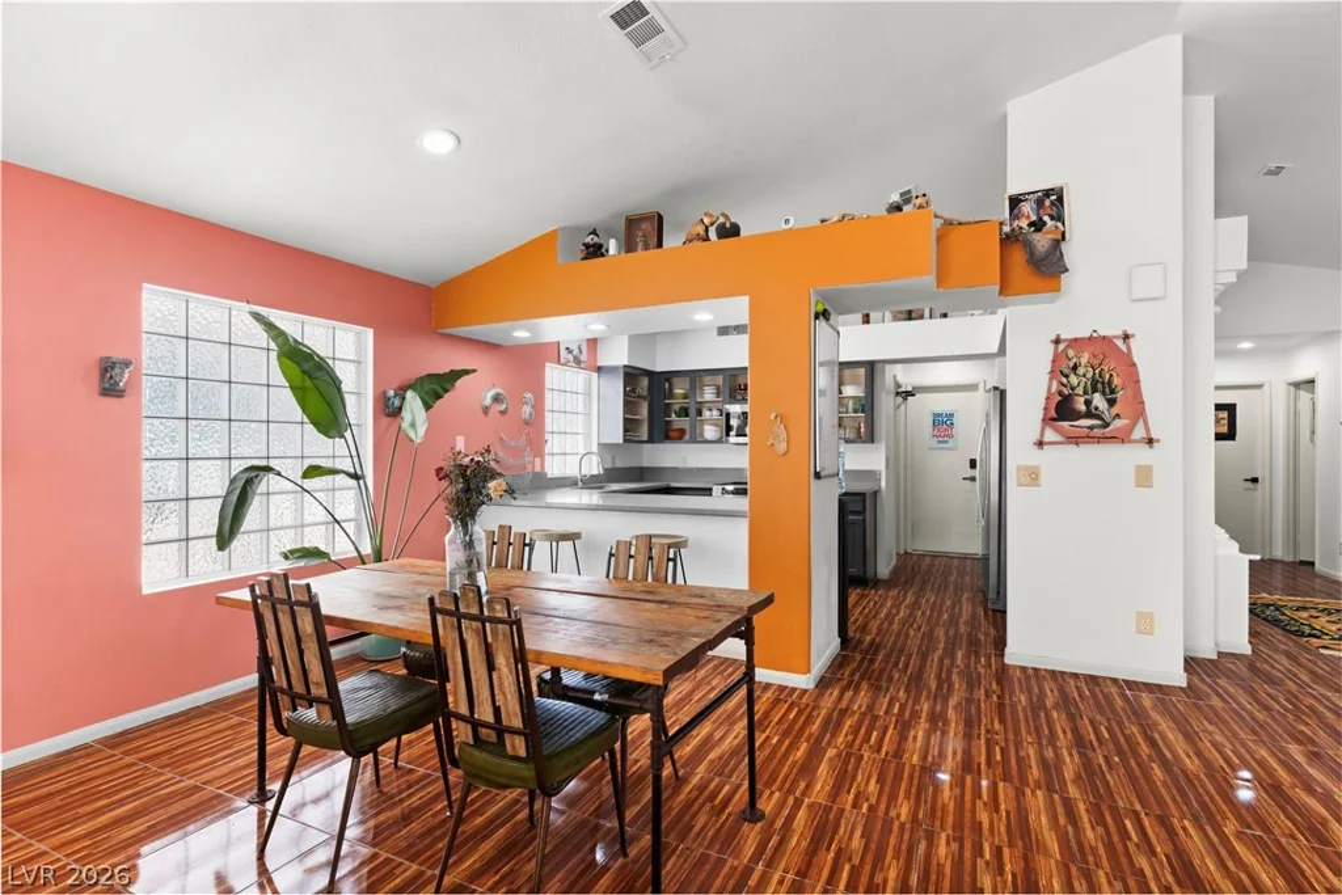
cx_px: 671
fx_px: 634
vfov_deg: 70.5
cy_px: 448
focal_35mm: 17
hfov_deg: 93.3
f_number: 8
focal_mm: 17
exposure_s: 1/15
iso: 500
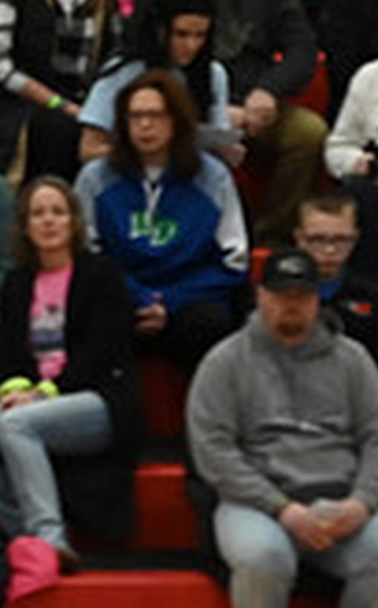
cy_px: 588
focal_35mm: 553
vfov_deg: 3.8
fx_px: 9147
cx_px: -630
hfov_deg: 2.3
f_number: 4
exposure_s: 1/400
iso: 3200
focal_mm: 102
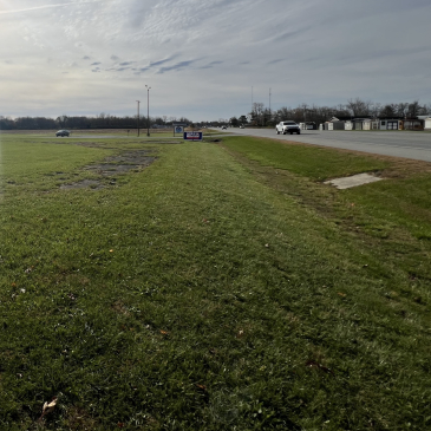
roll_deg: +0.4
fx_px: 296
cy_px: 141
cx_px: 74
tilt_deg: -2.2
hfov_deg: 64.4
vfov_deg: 69.9
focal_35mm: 21
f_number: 1.8
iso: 40
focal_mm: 1.57
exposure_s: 1/6494
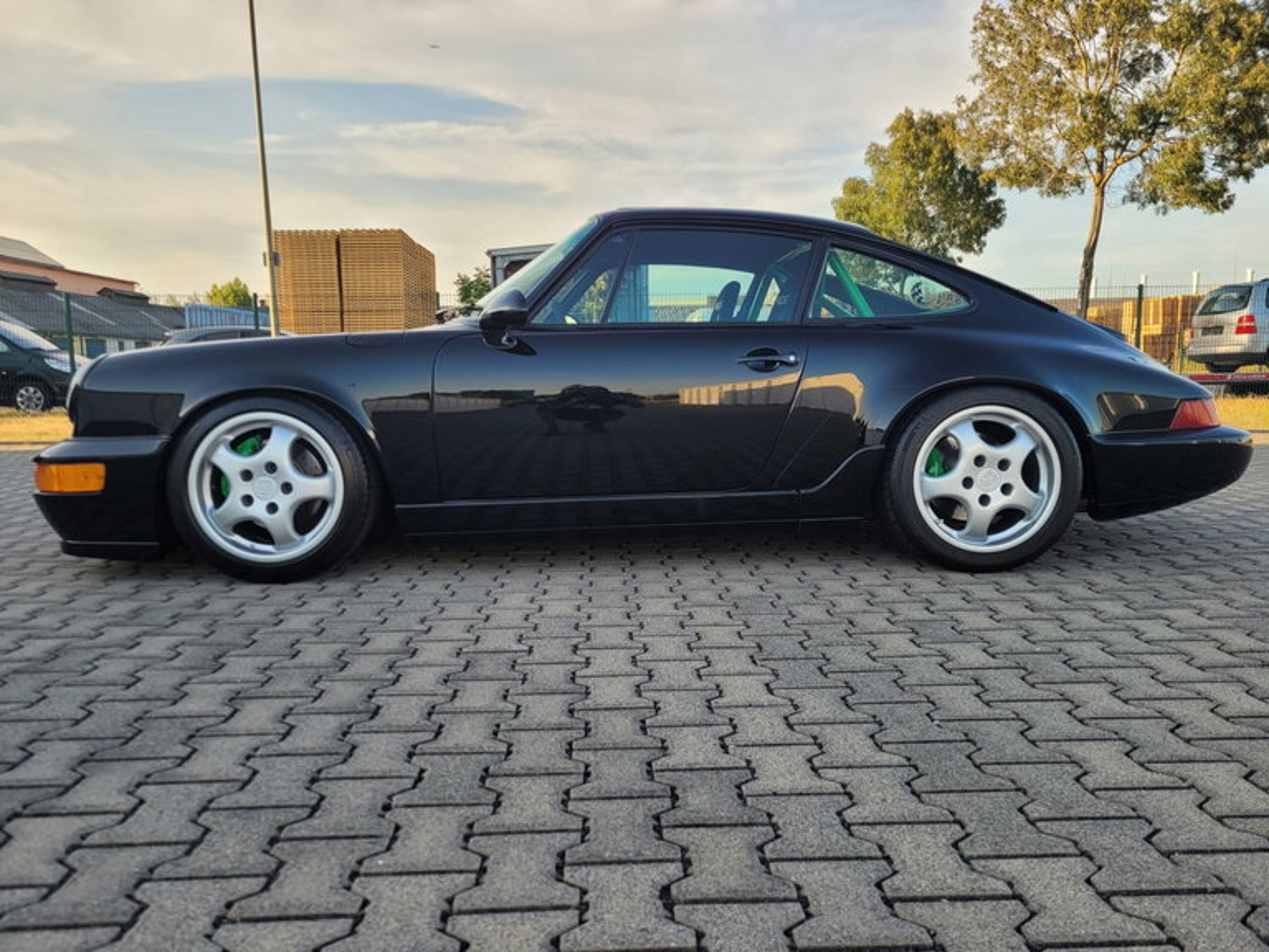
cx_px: 634
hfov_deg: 67.3
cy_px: 476
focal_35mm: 26
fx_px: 953
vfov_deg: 53.1
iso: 40
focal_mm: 5.4
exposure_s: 1/657
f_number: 1.8
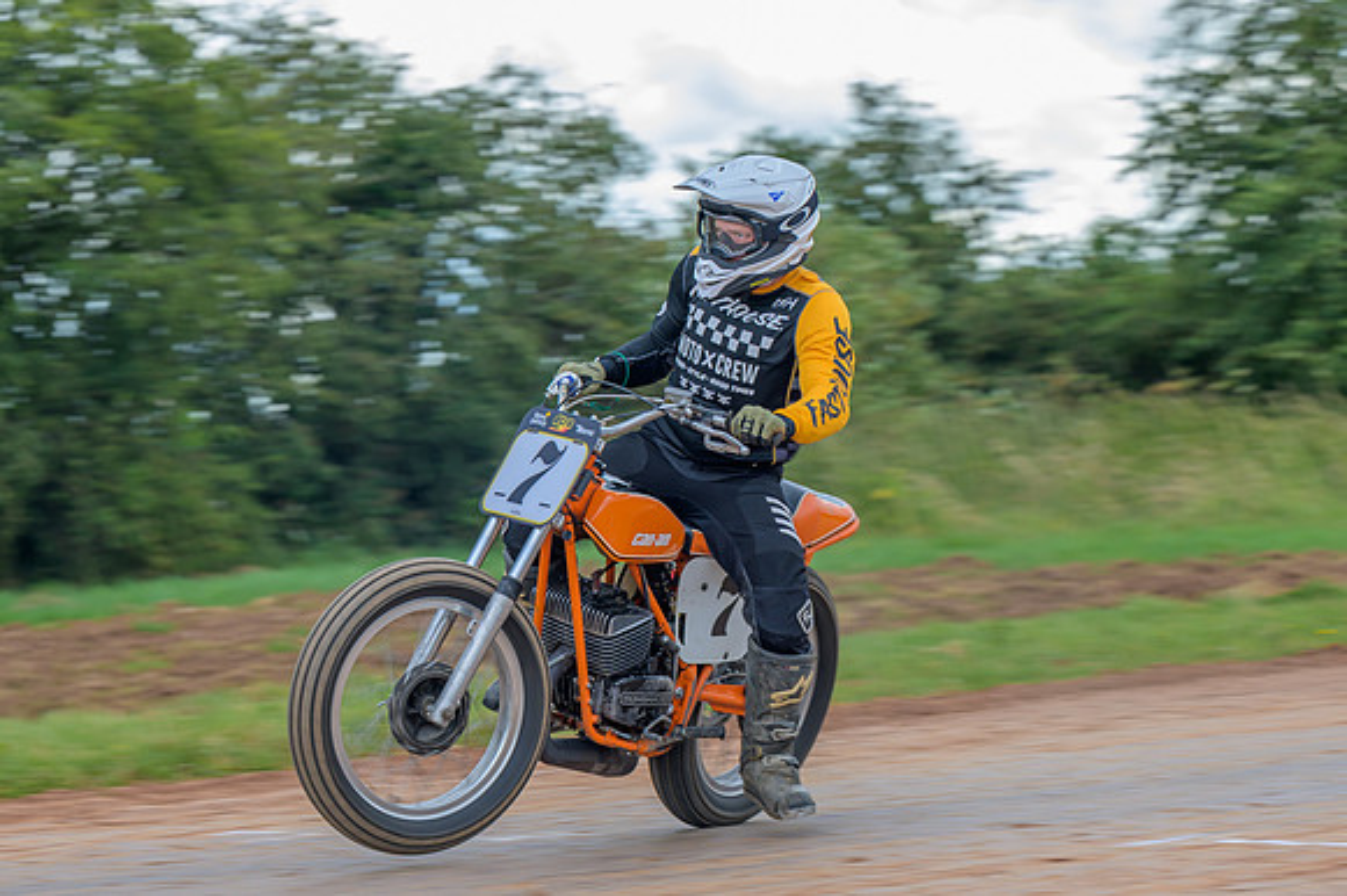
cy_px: 571
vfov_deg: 8.5
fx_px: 6035
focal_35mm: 161
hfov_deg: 12.7
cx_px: 605
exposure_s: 1/250
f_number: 4
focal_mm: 84
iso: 125
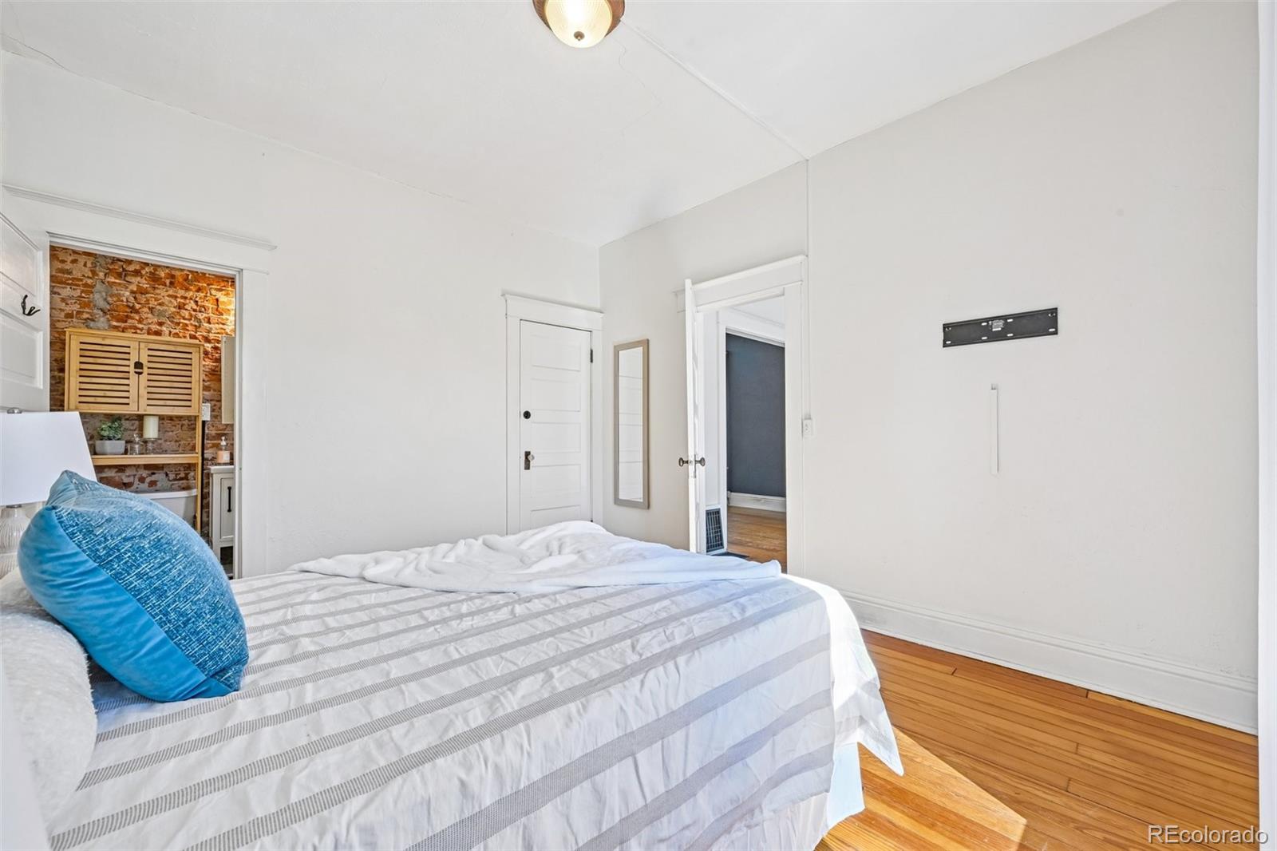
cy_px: 426
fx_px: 496
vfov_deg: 81.2
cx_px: 638
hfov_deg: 104.3
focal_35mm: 14
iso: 280
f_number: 11
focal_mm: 14
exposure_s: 1/15
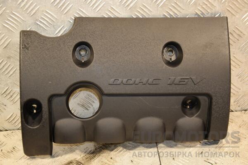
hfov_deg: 27.0
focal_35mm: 75
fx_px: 517
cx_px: 124
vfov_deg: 18.2
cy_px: 82
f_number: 5
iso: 800
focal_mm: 50
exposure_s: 1/80
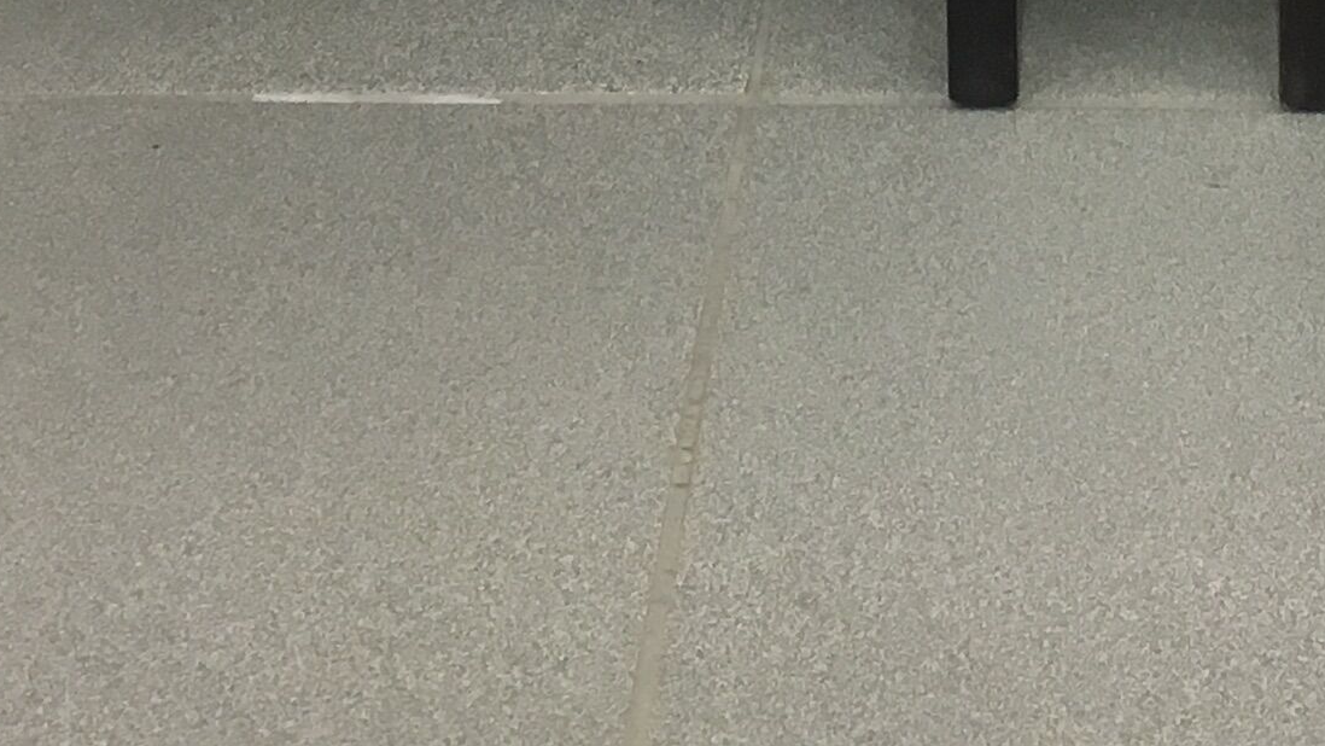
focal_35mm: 116
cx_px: 1085
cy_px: -846
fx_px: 4076
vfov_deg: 9.6
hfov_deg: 18.3
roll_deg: +0.9
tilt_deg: -22.2
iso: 32
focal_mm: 4.15
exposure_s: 1/33
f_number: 2.2
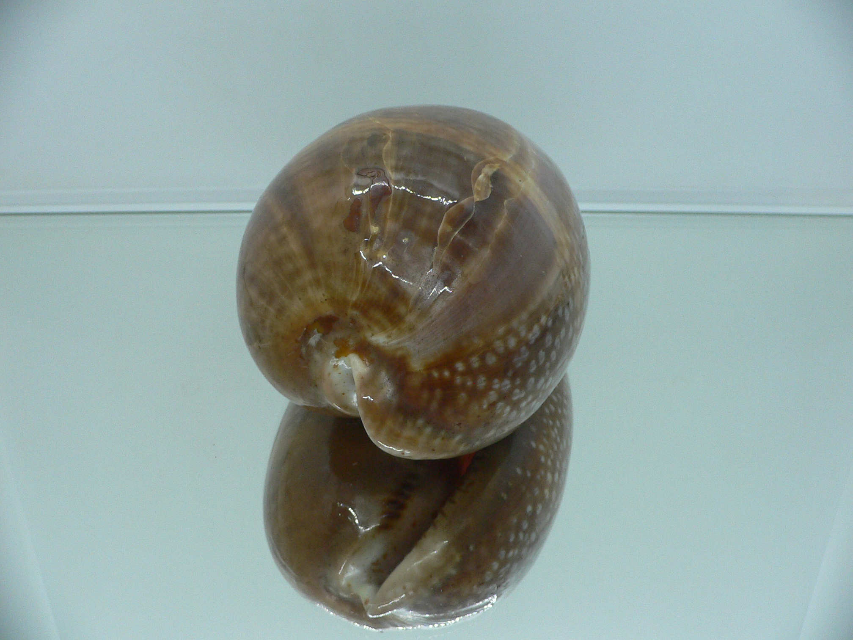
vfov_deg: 40.7
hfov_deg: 52.6
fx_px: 862
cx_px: 426
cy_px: 320
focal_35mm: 35
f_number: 2.8
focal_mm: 4.6
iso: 150
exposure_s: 1/60
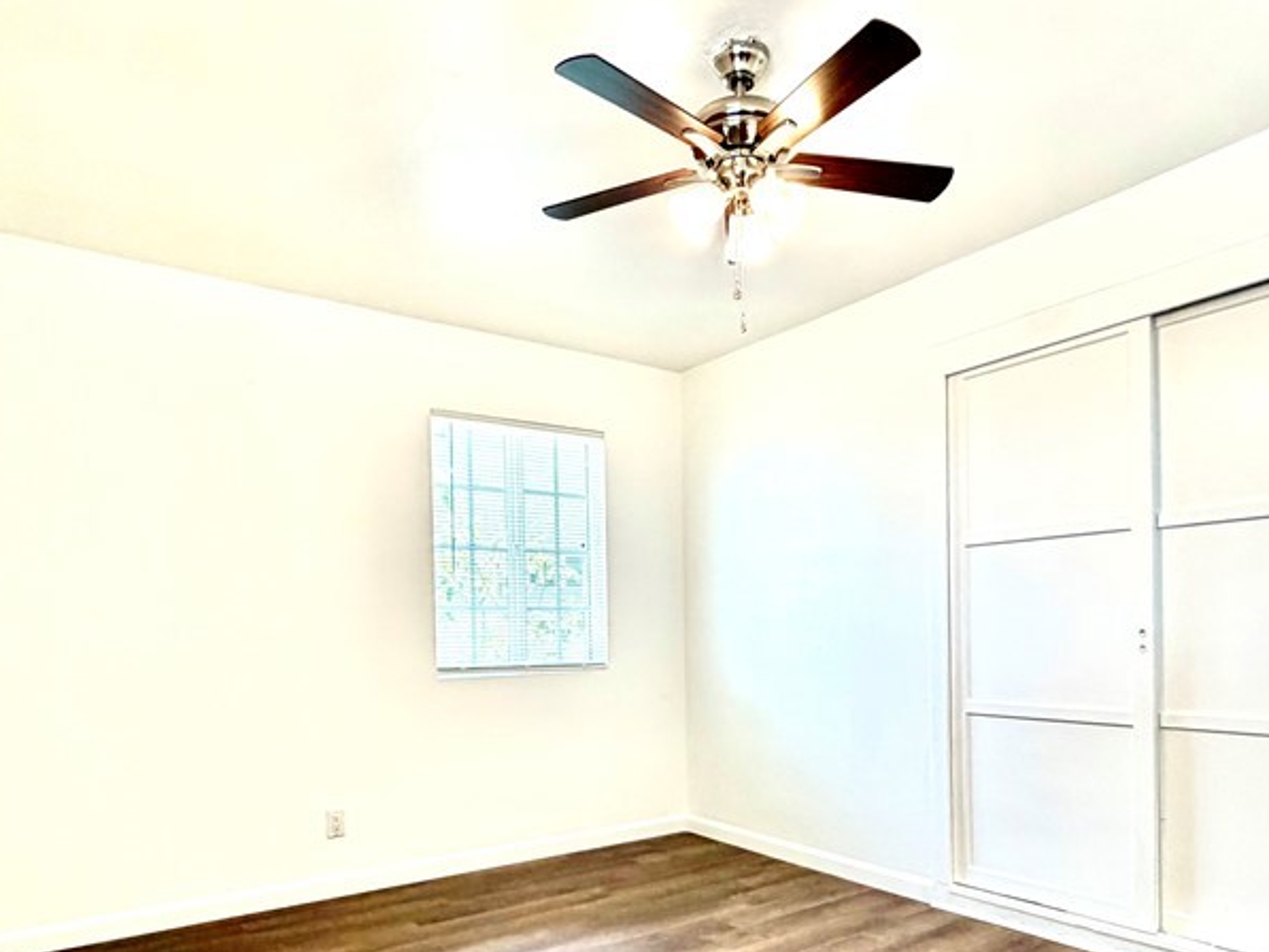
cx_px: 684
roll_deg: +0.8
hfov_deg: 71.5
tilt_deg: -0.8
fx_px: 880
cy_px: 640
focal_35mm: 24
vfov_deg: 55.6
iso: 200
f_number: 2.2
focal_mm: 2.22
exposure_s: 1/120
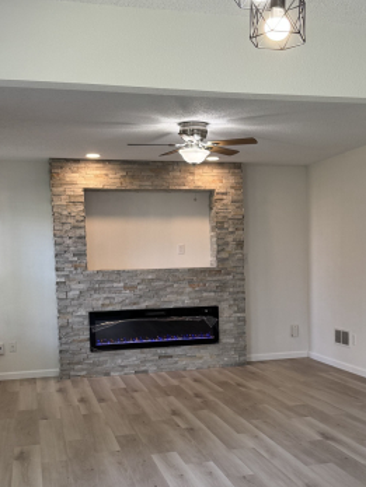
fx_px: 648
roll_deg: +3.1
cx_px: 229
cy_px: 304
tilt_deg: -4.7
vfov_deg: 40.9
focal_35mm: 46
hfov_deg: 31.4
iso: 100
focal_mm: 6.76
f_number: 1.78
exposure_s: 1/170
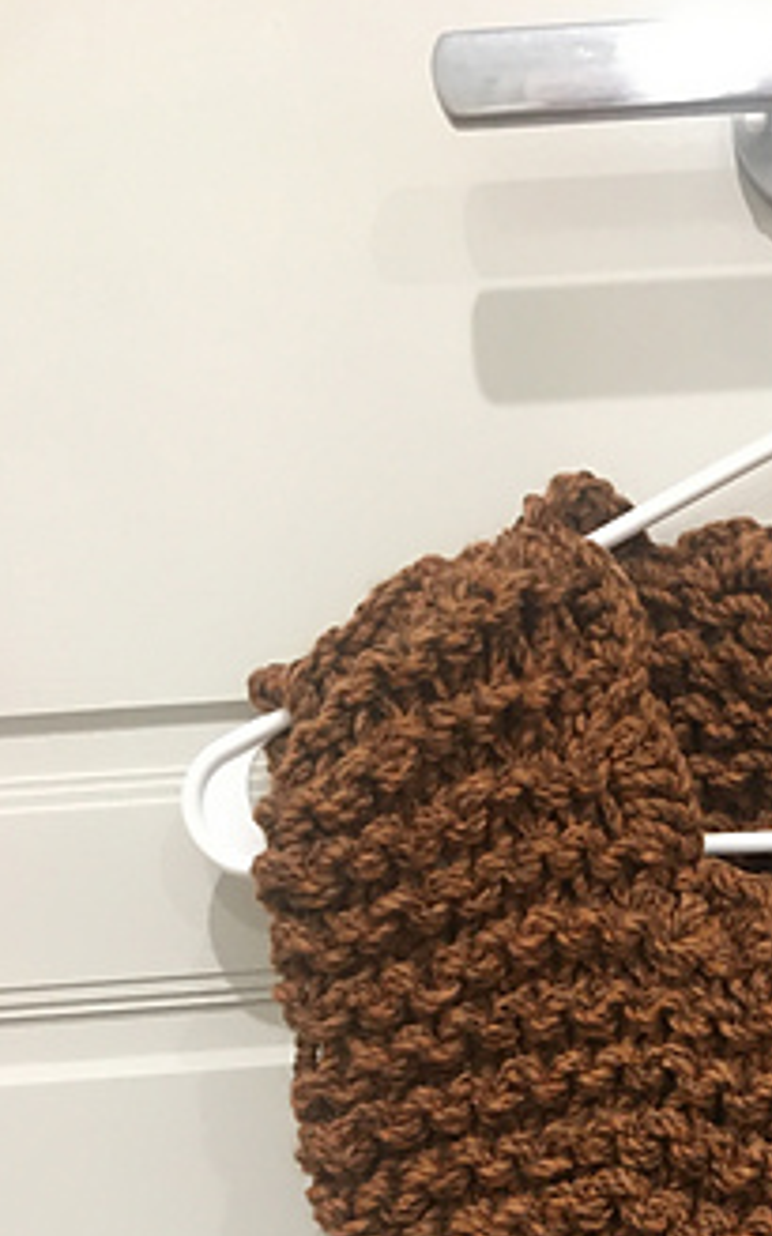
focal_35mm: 60
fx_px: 2020
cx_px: 859
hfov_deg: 20.6
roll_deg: +3.8
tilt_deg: -6.8
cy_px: 1198
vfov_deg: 31.7
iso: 200
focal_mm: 4.15
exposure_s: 1/20
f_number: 2.2
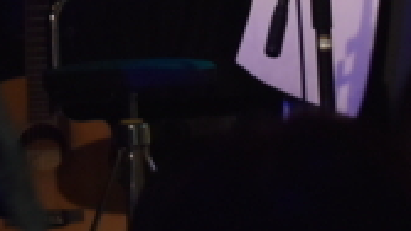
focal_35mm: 377
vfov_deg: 3.2
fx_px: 4109
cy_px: -254
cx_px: 175
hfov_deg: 5.7
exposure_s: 1/30
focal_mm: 50
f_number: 4.8
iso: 720
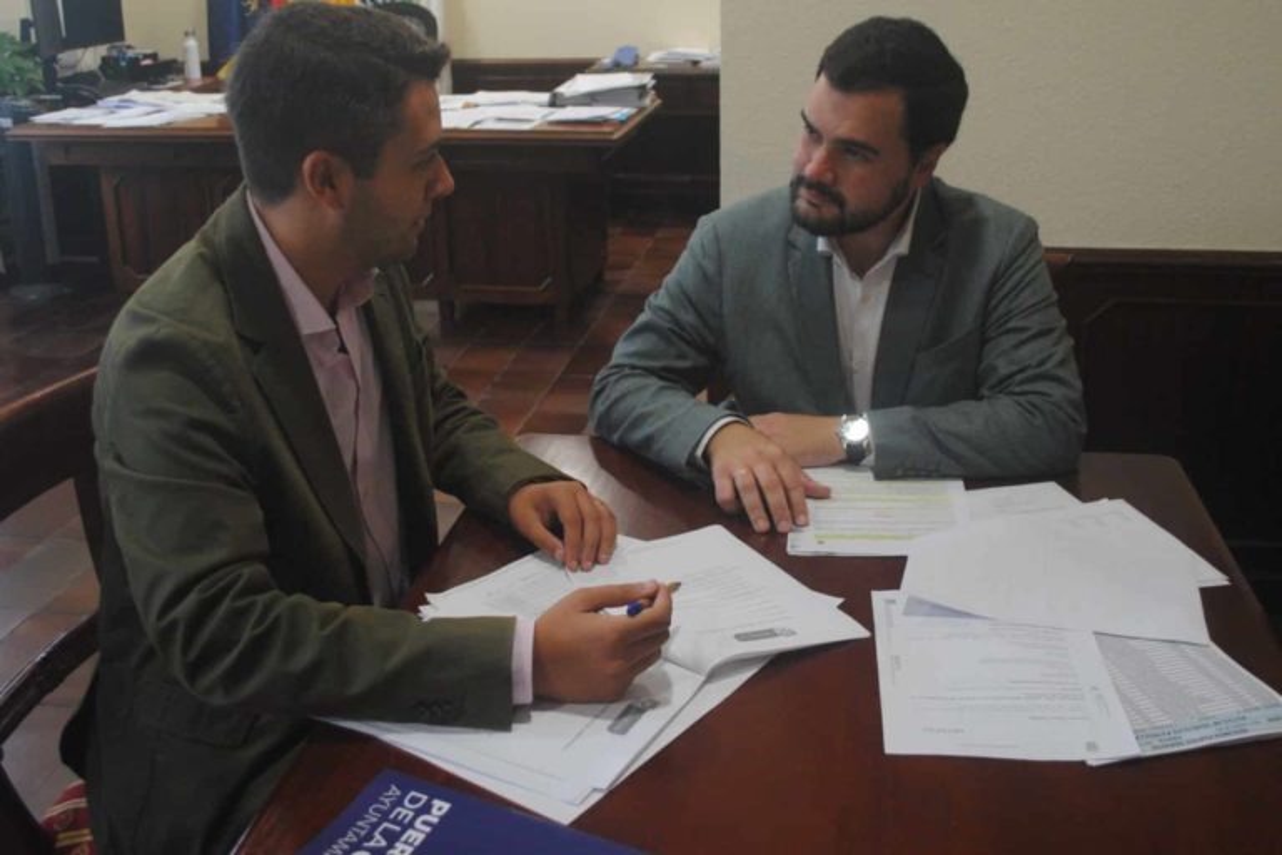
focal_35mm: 30
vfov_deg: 43.6
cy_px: 428
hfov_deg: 61.9
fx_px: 1068
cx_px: 641
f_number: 3.8
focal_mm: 20
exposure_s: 1/30
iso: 560
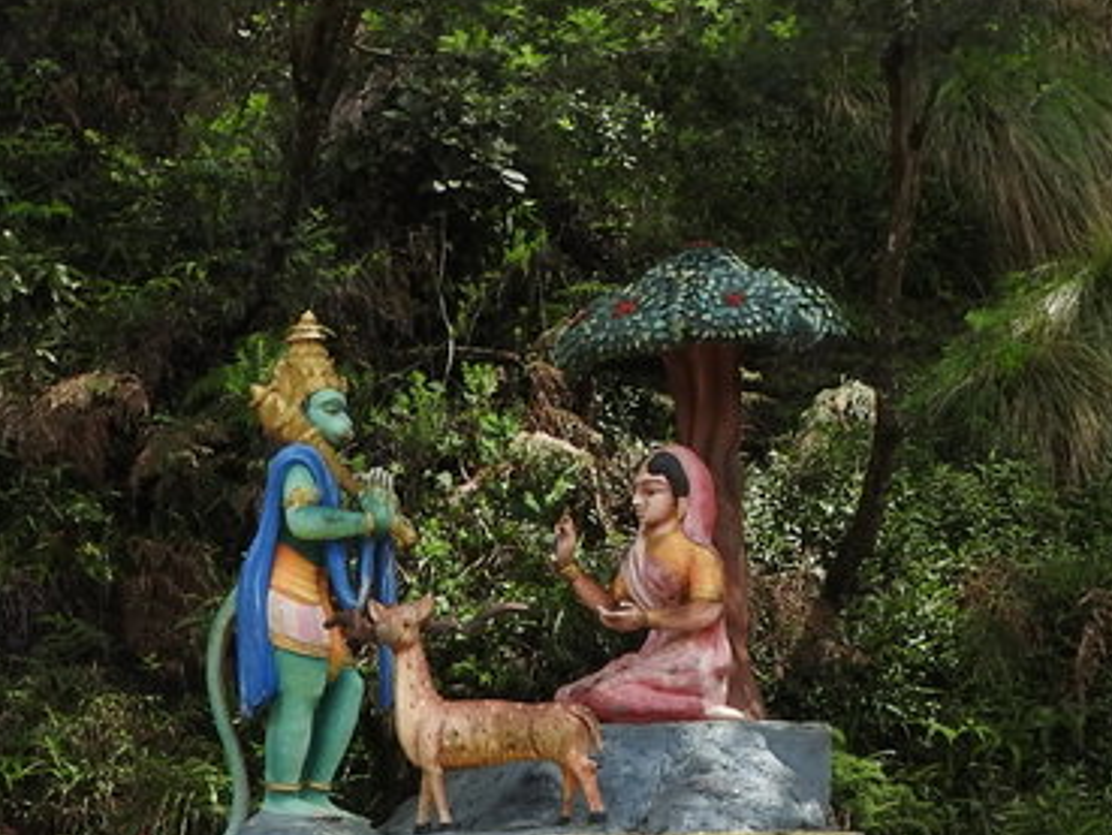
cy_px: 1170
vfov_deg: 11.1
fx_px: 4177
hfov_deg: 15.1
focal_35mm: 130
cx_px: 434
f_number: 3.8
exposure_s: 1/500
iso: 100
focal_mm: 7.2
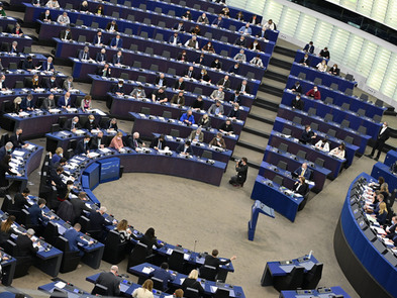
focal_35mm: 86
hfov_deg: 22.8
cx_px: 203
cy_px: 151
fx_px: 987
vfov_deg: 17.2
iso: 1250
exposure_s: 1/500
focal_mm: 78
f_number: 2.8
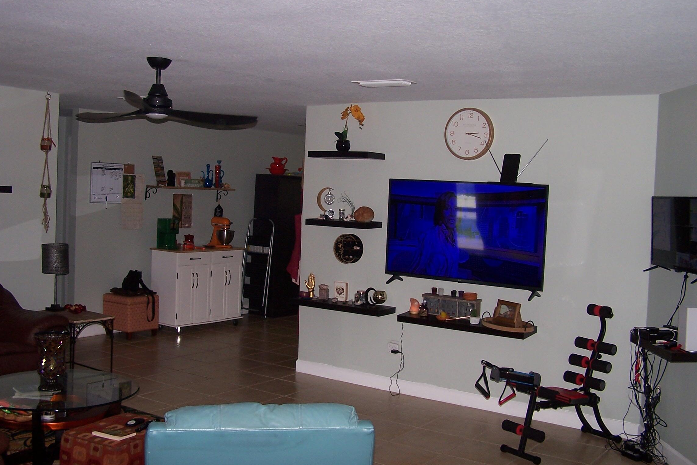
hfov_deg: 48.5
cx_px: 347
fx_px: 774
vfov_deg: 33.4
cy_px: 228
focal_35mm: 40
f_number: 2.8
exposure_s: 1/60
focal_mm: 6.3
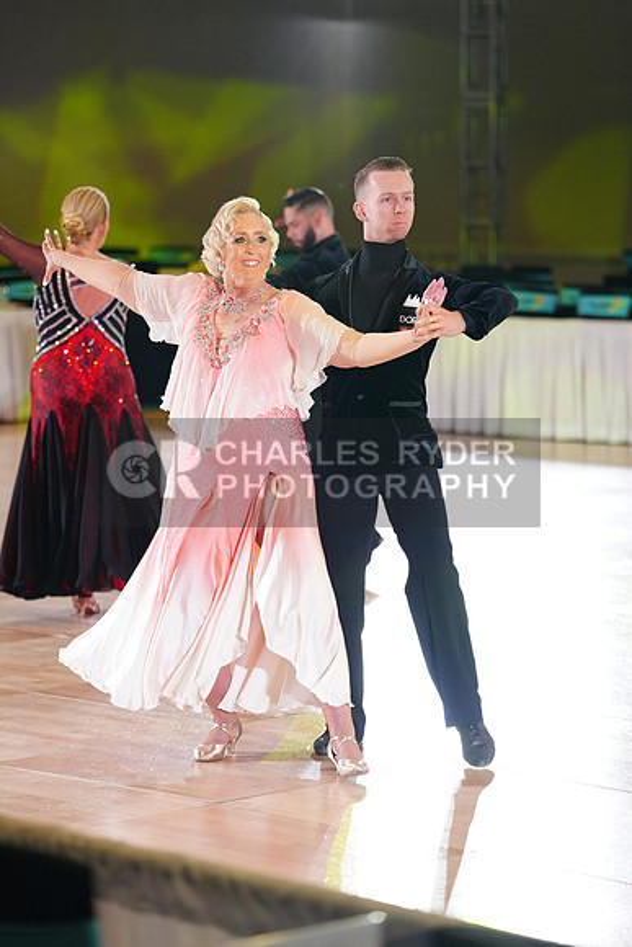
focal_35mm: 135
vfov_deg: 15.2
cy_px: 474
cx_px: 316
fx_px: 3553
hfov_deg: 10.2
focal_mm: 135
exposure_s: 1/500
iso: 2500
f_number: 2.8
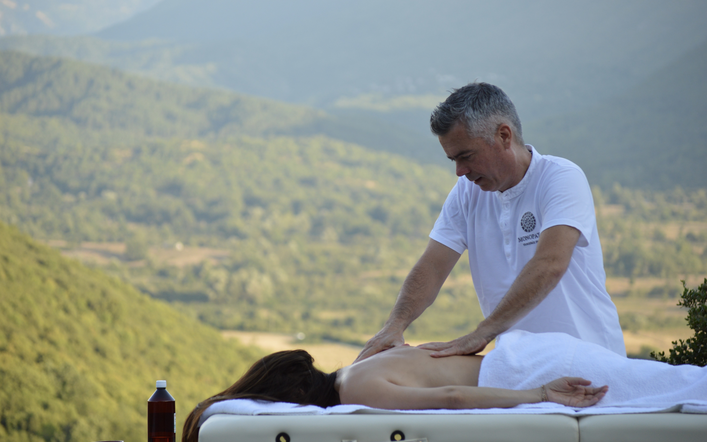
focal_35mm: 156
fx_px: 3006
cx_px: 354
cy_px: 226
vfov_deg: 8.4
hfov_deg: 13.4
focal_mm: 102
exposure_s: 1/400
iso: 400
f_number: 5
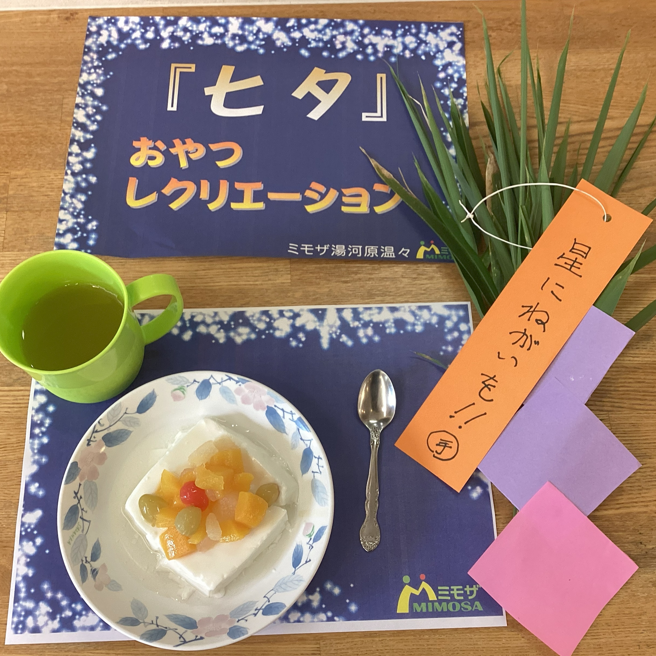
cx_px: 324
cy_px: 325
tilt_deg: -68.5
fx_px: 793
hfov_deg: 44.9
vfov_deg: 44.9
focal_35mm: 37
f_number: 2.4
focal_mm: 3.3
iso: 125
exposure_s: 1/50
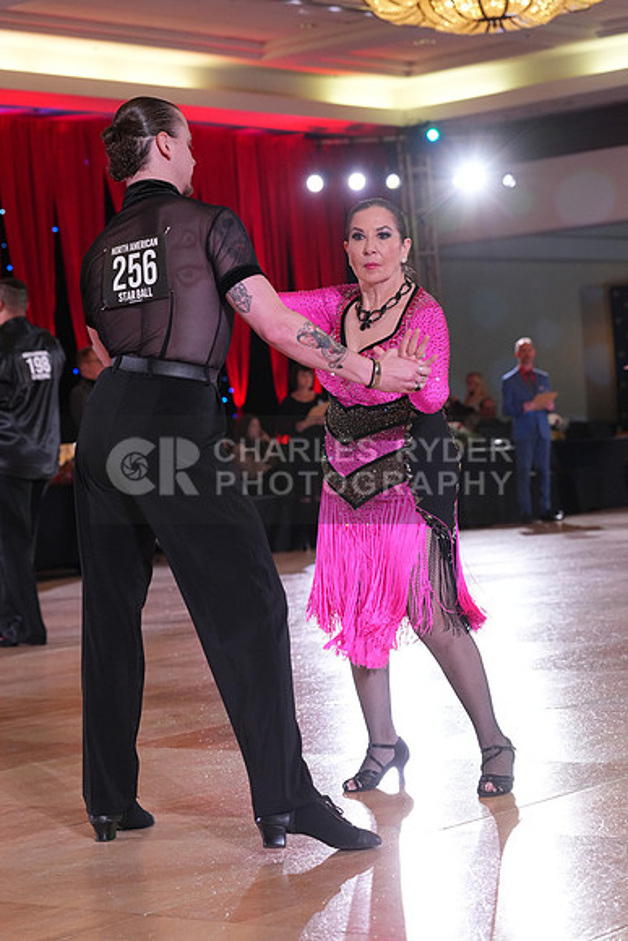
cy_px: 470
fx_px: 2223
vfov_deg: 23.9
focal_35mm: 85
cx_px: 314
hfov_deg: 16.1
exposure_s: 1/250
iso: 3200
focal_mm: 85
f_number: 5
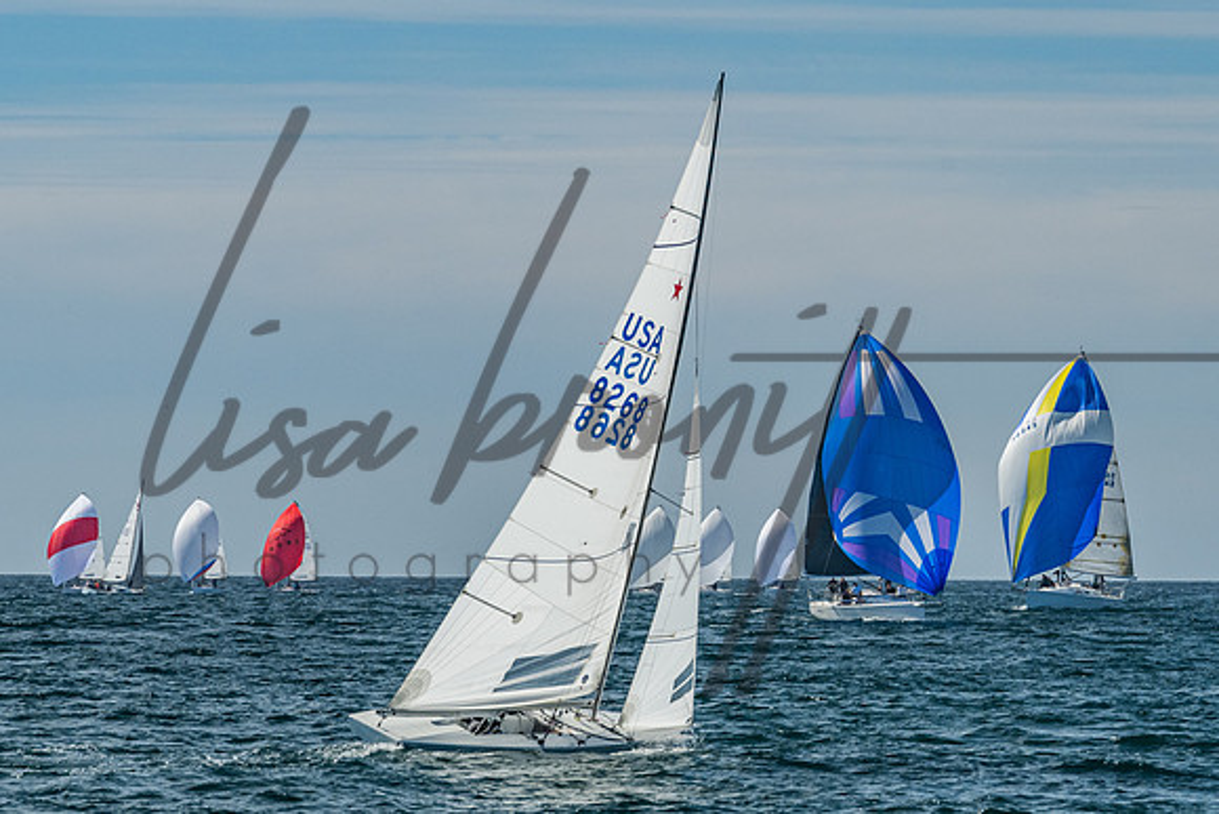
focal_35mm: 261
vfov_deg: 5.3
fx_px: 8836
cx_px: 807
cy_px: 321
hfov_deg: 7.9
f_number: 10
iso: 400
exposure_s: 1/800
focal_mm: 155
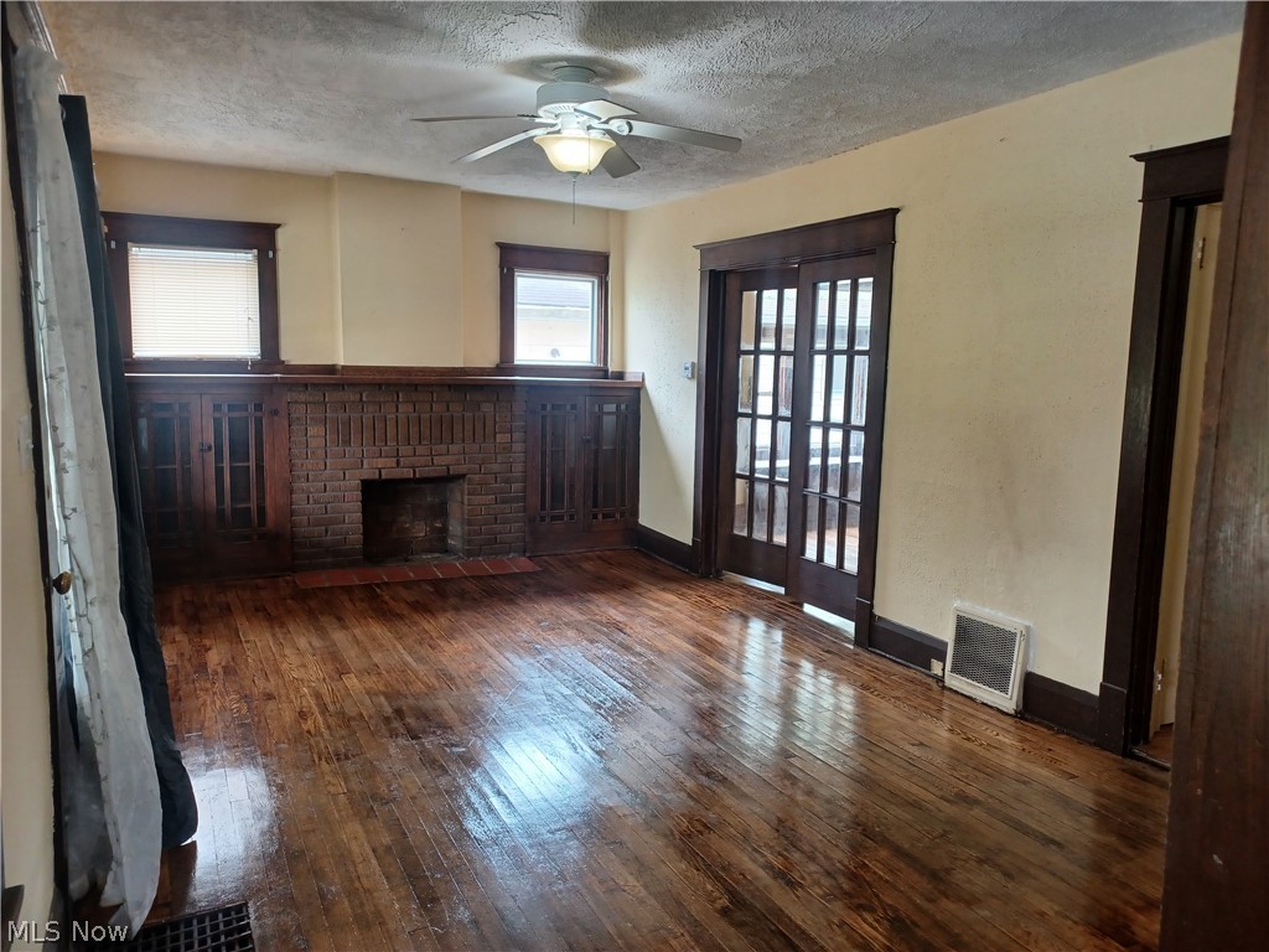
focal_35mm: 25
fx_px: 916
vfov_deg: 54.9
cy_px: 476
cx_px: 634
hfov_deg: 69.4
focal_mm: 4.6
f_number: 1.8
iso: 250
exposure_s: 1/60
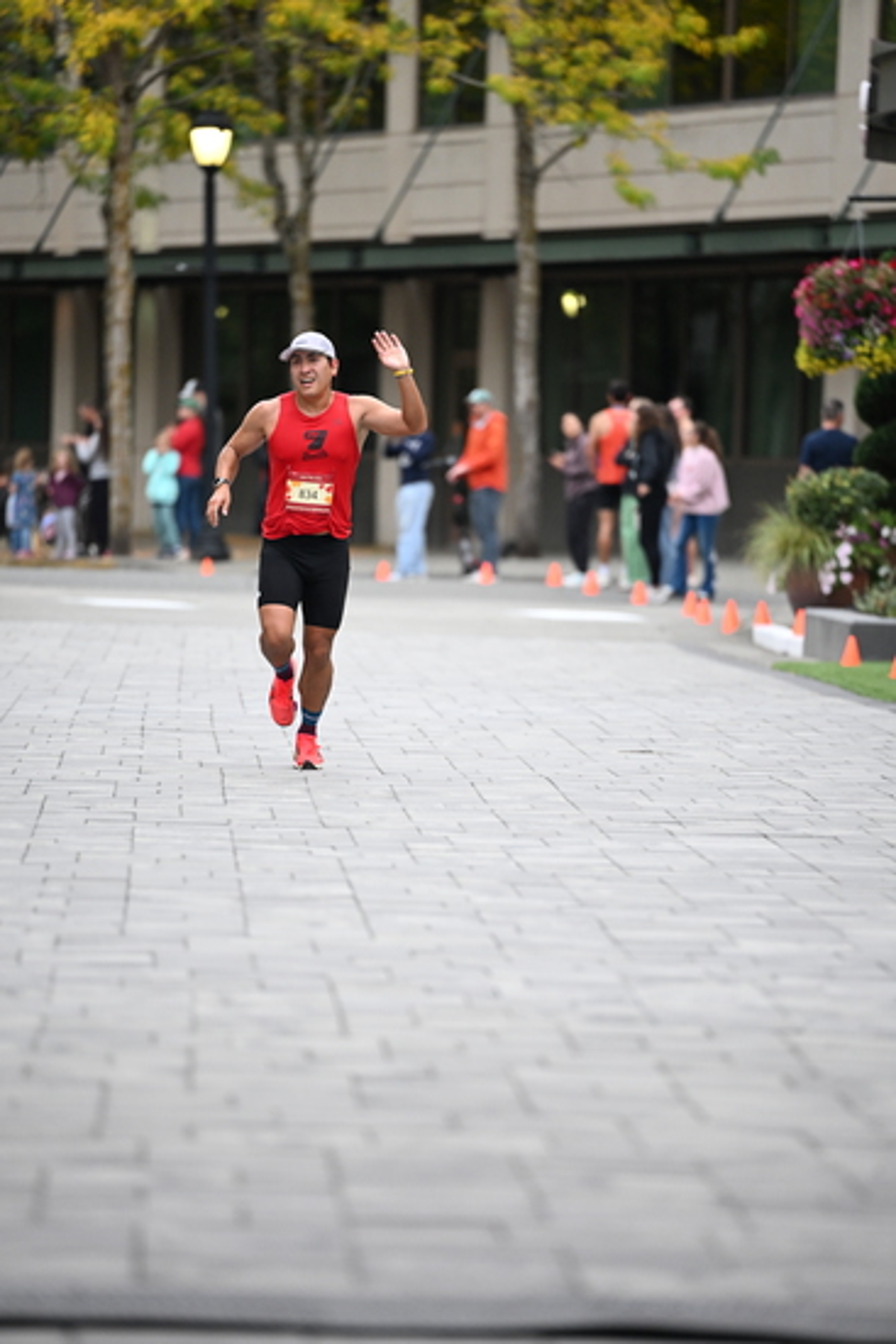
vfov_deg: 10.3
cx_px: 448
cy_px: 672
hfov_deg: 6.9
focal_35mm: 200
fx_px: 7461
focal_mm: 200
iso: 1600
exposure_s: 1/1000
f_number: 2.8
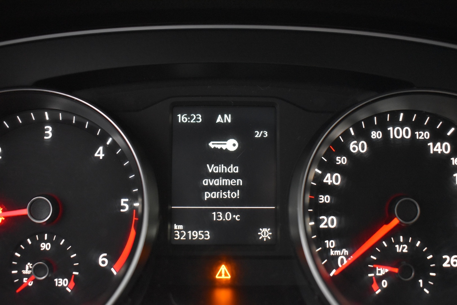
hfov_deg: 49.6
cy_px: 152
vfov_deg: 34.2
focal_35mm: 39
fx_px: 495
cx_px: 228
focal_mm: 26
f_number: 4
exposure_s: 1/20
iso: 3200
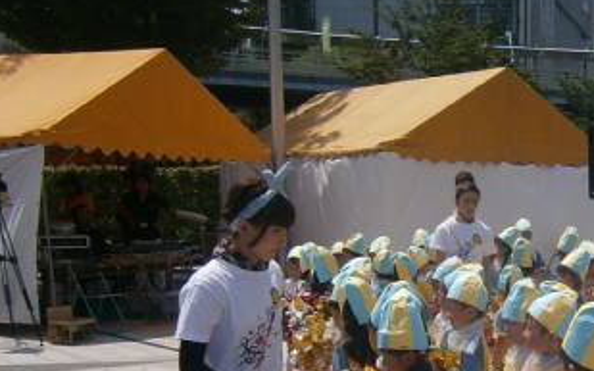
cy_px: 377
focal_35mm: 57
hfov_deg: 33.1
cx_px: 579
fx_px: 923
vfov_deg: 21.9
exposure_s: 1/320
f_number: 8
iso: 80
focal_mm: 4.7
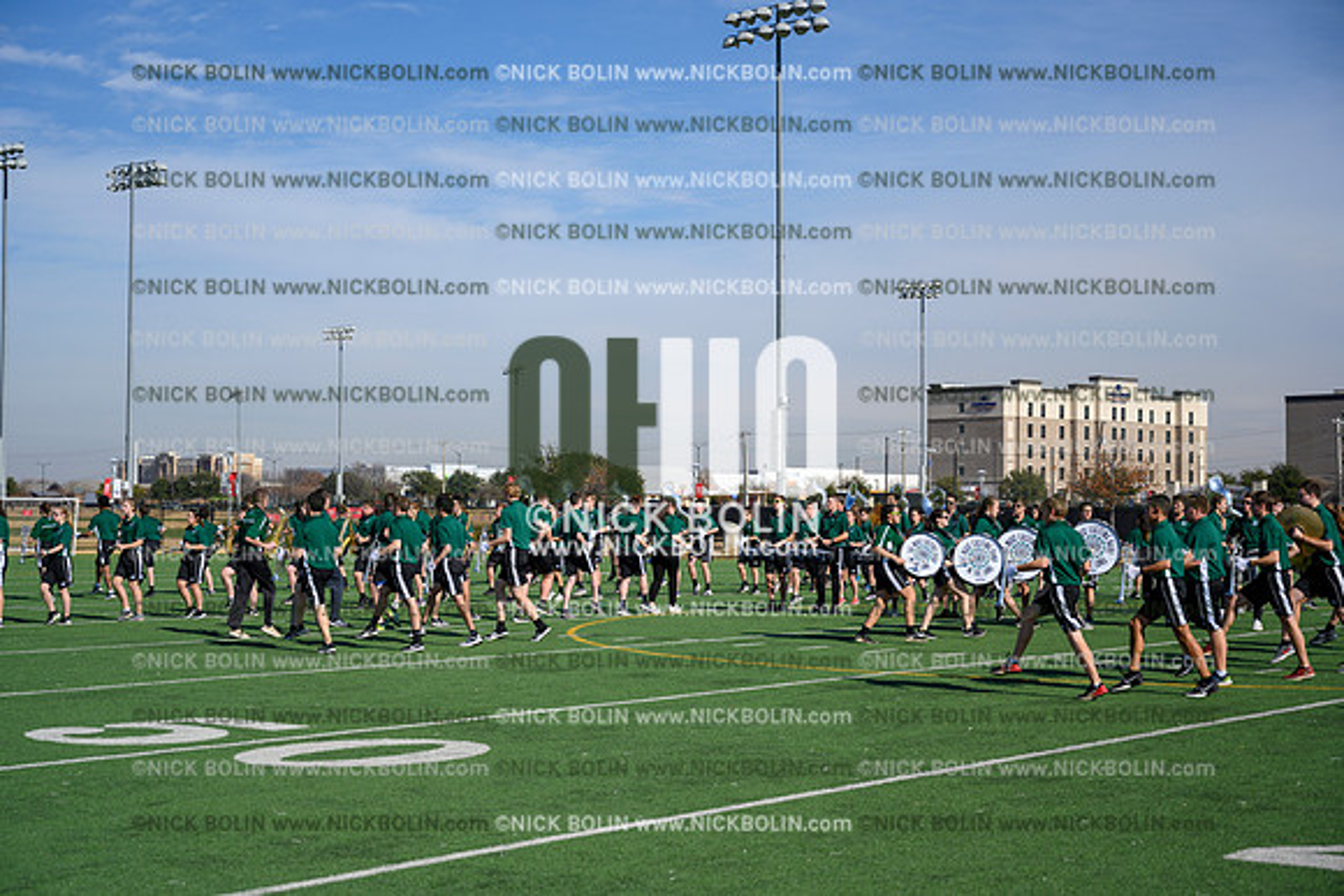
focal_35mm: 55
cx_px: 672
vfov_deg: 24.6
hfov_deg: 36.2
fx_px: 2054
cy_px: 448
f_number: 4
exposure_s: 1/2500
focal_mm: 55
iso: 125
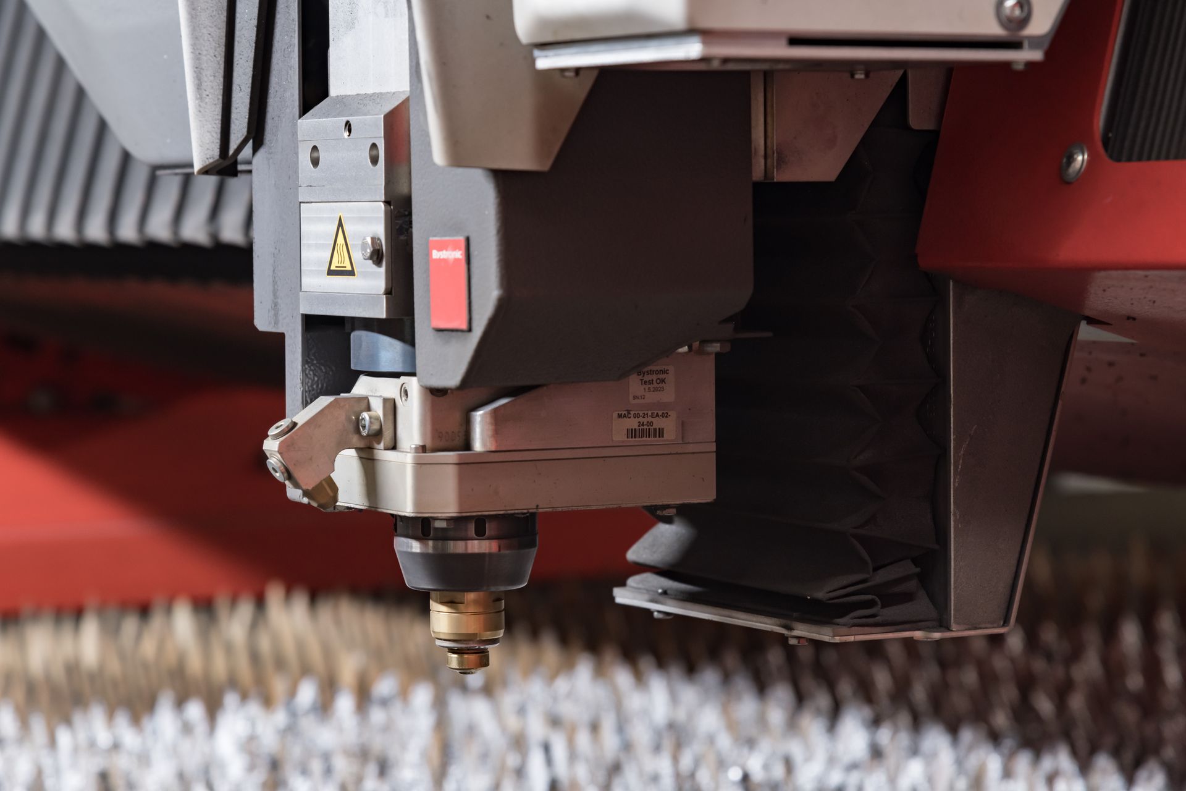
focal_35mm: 120
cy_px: 396
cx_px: 593
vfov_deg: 11.4
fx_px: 3953
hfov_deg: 17.1
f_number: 8
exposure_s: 1/20
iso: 800
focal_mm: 120
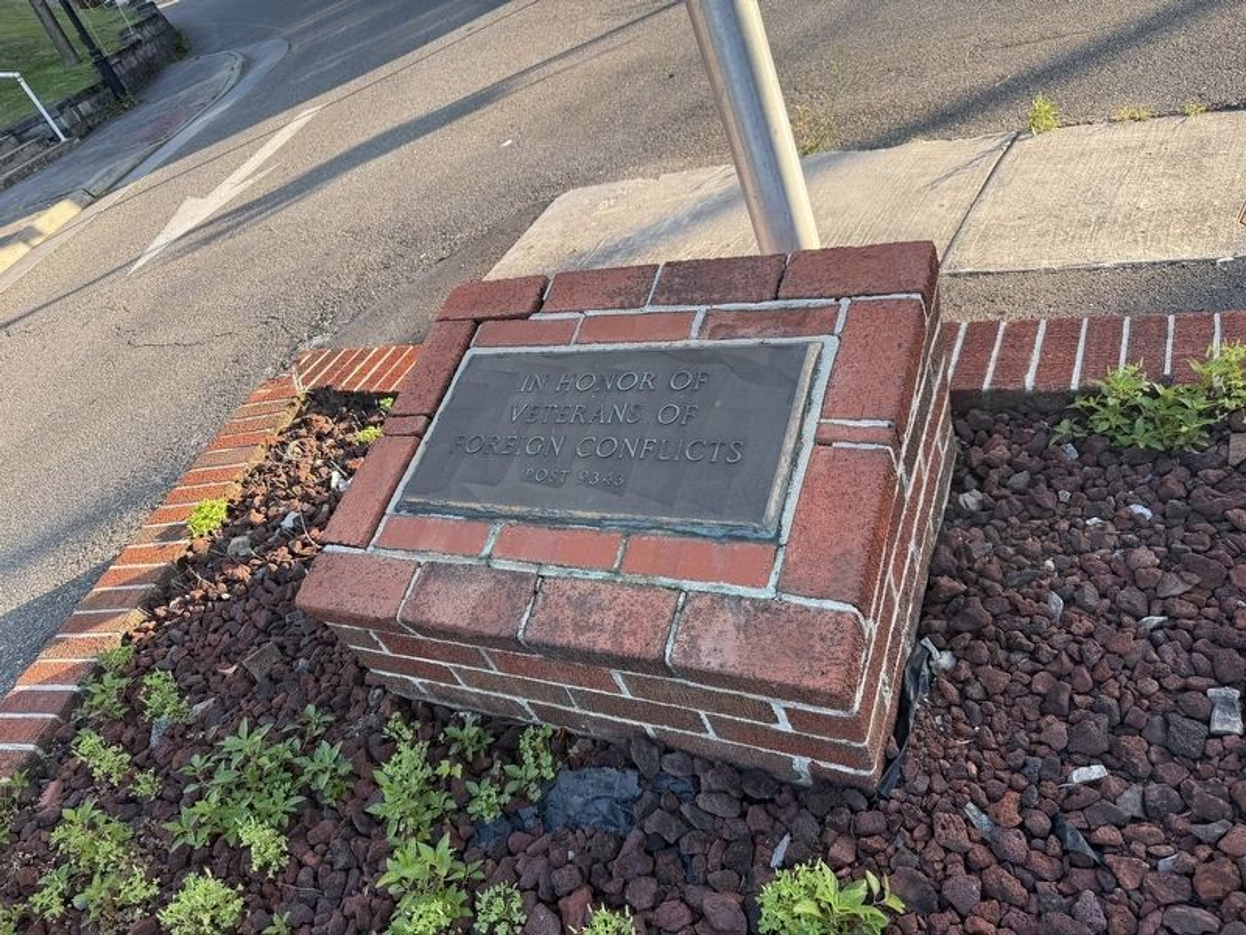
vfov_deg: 56.8
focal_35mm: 24
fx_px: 864
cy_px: 468
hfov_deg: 71.6
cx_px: 623
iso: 80
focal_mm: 6.76
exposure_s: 1/399
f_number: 1.78
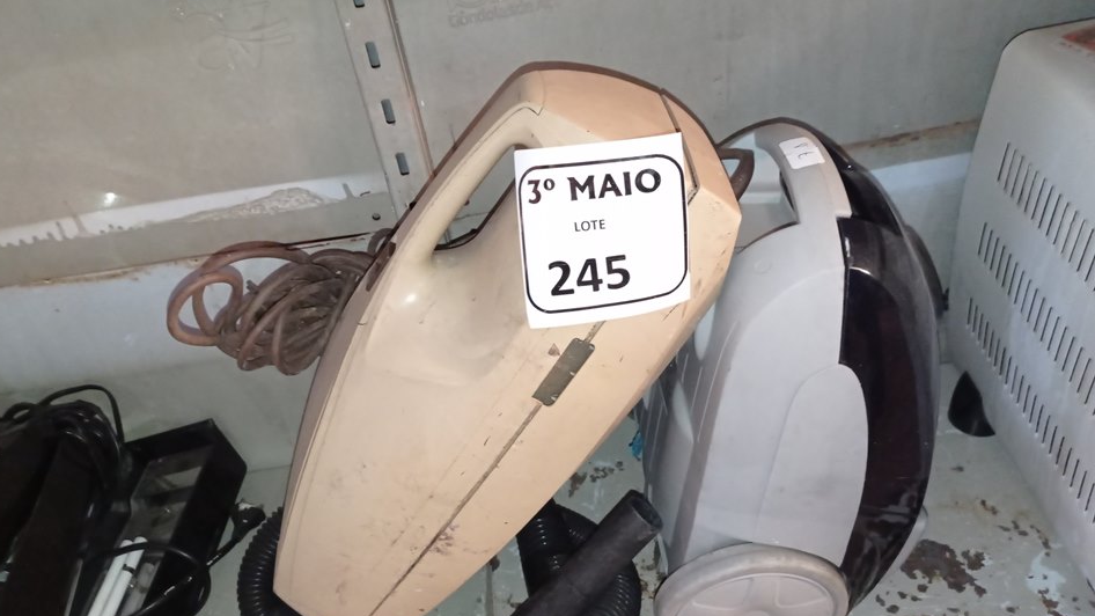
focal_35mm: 33
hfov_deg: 59.5
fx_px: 958
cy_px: 331
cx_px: 521
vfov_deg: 35.6
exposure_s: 1/24
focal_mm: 4.7
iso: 713
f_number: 1.79
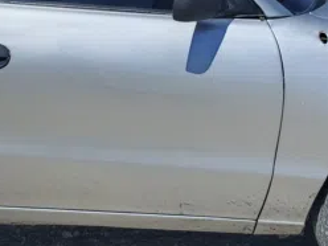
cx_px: 46
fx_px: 900
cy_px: 126
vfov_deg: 15.6
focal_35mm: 95
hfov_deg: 20.3
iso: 50
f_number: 1.7
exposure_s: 1/531
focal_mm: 5.25
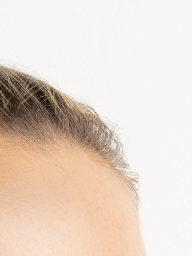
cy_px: 828
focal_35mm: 464
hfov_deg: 3.2
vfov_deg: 4.1
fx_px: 3431
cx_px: -96
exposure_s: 1/160
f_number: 13
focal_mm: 68
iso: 160
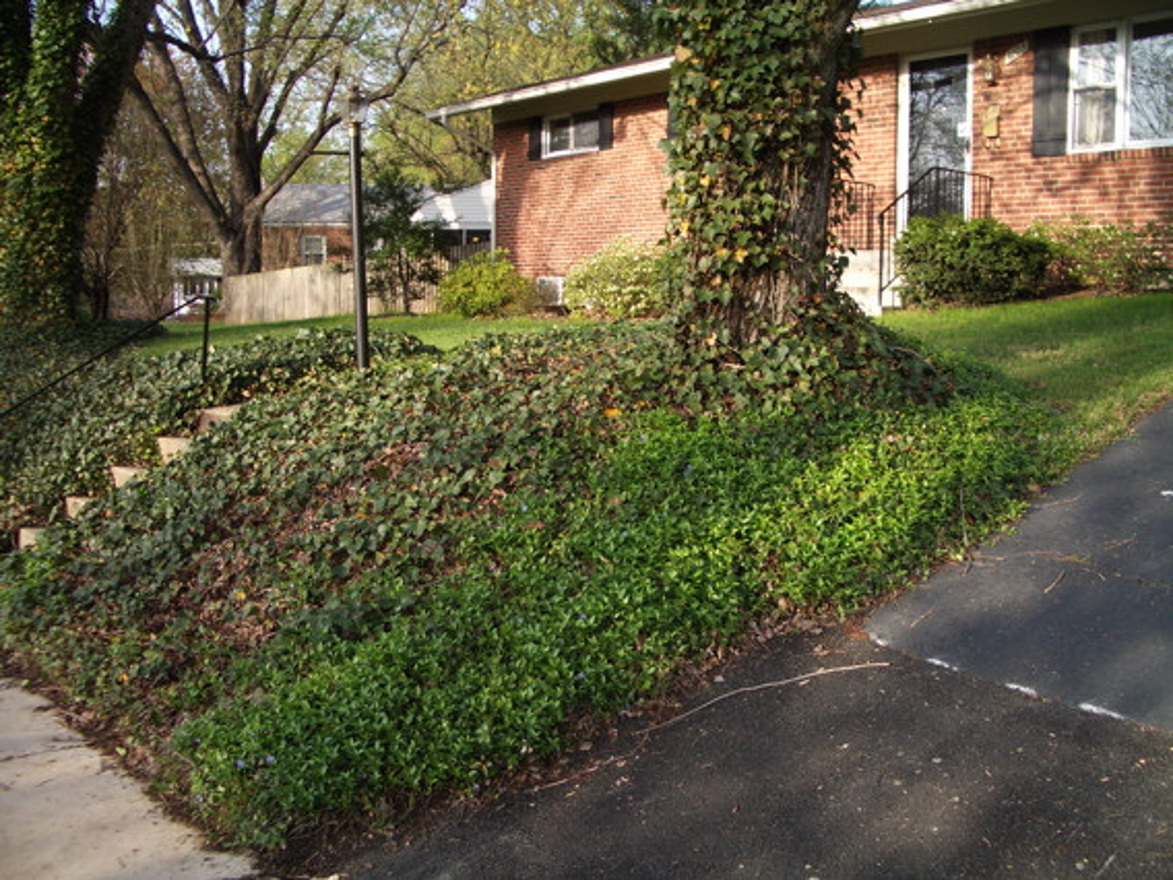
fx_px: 1186
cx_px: 586
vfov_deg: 40.7
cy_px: 440
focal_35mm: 35
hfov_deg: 52.6
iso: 80
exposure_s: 1/160
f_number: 2.6
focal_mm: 5.8
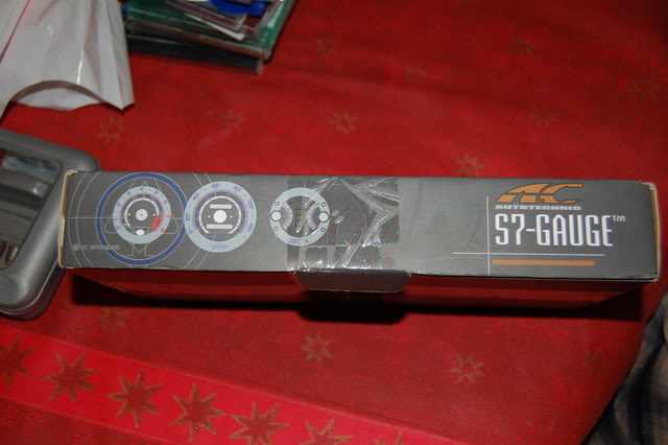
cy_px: 222
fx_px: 779
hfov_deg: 46.4
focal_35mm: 42
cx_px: 334
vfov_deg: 31.9
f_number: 4.2
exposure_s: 1/60
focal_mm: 28
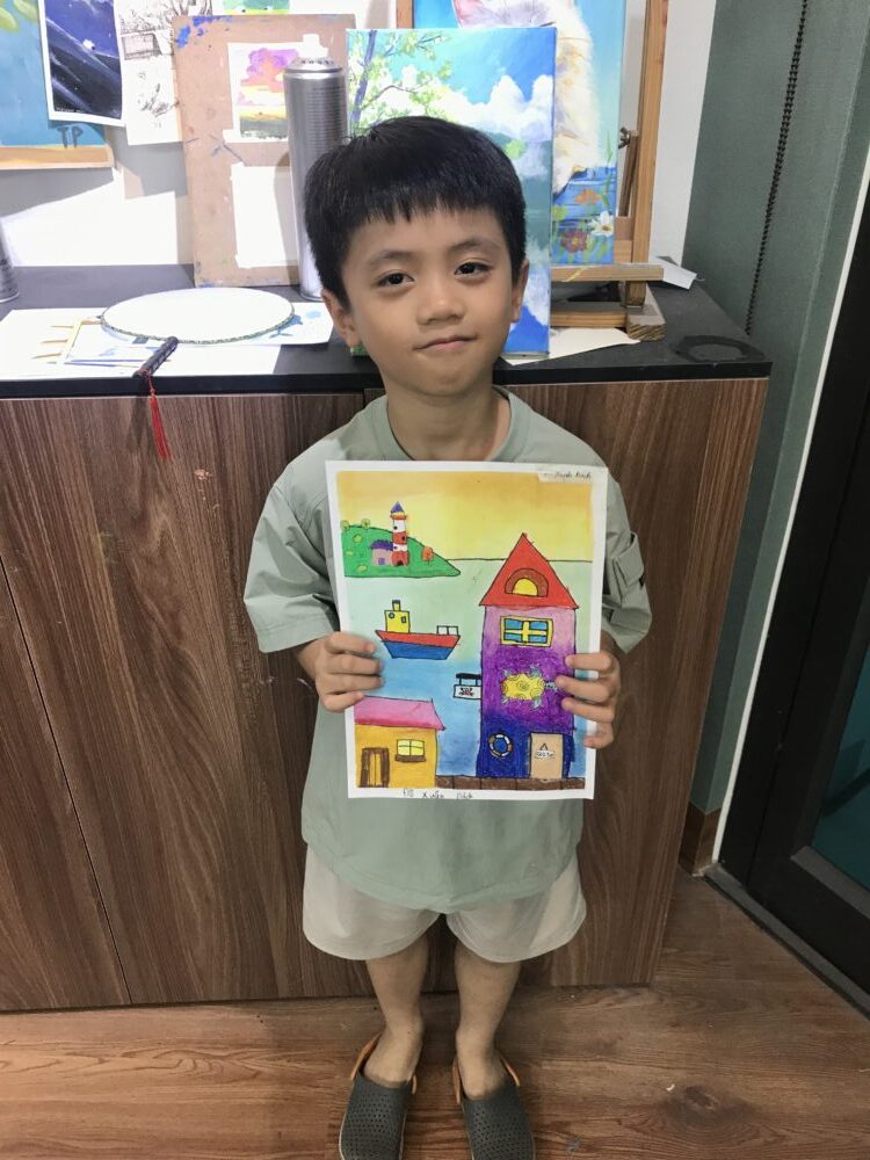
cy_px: 580
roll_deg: +0.1
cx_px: 435
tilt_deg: -31.2
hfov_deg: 49.7
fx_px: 938
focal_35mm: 28
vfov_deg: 63.4
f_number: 1.8
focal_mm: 3.99
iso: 25
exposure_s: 1/33
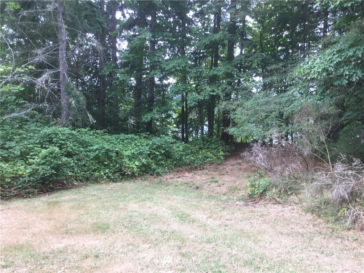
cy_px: 136
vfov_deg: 45.4
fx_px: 326
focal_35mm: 31
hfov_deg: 58.4
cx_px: 182
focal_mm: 3.3
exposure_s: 1/60
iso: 32
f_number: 2.4
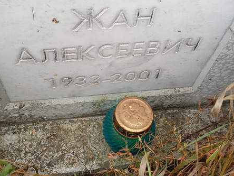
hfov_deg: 42.0
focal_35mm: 45
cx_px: 100
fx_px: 304
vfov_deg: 32.1
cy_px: 72
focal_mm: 4.76
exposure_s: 1/100
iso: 289
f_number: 1.69
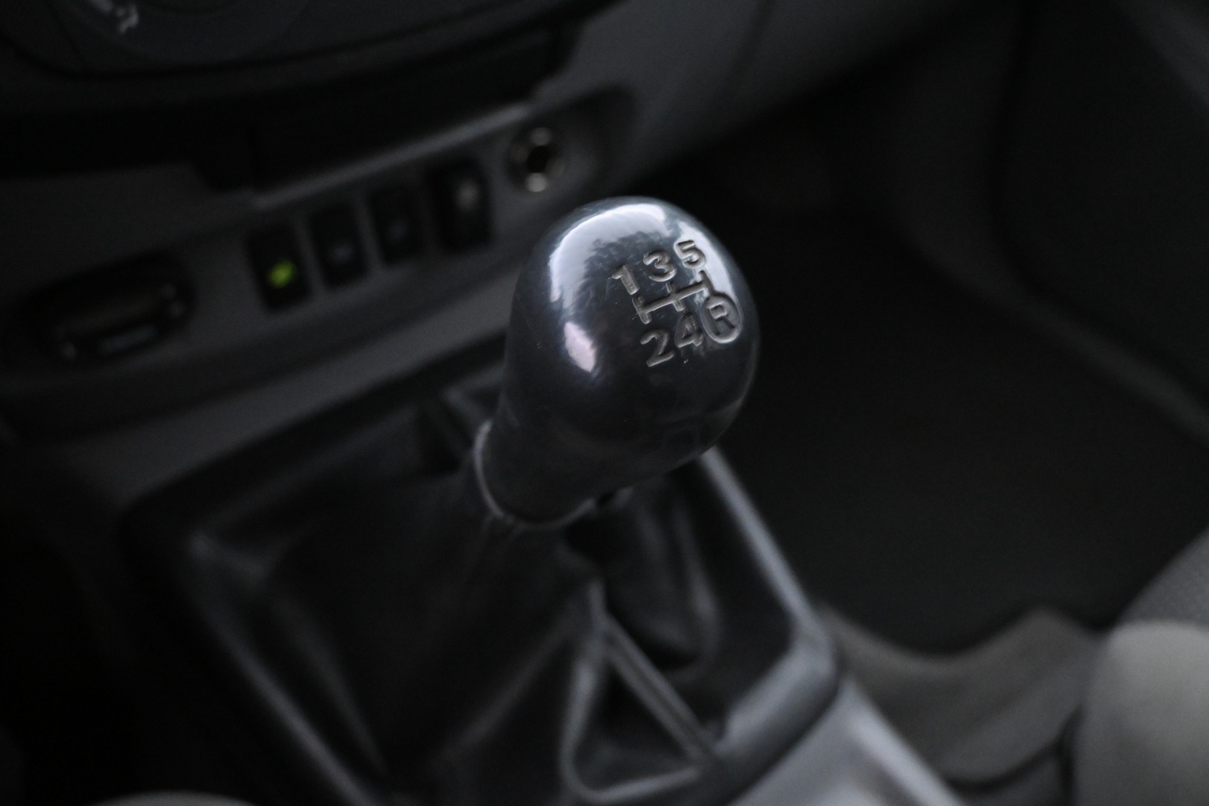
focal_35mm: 30
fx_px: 1007
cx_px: 604
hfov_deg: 61.9
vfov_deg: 43.6
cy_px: 403
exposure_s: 1/30
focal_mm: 20
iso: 6400
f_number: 3.8
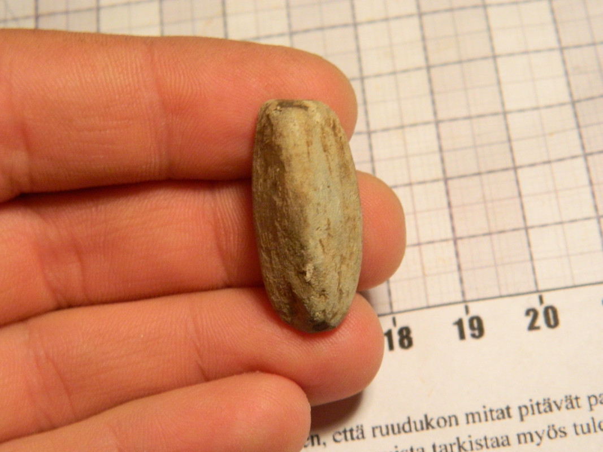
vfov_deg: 17.6
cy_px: 226
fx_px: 1463
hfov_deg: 23.3
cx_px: 302
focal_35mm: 84
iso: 400
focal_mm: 15.1
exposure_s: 1/30
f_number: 4.2
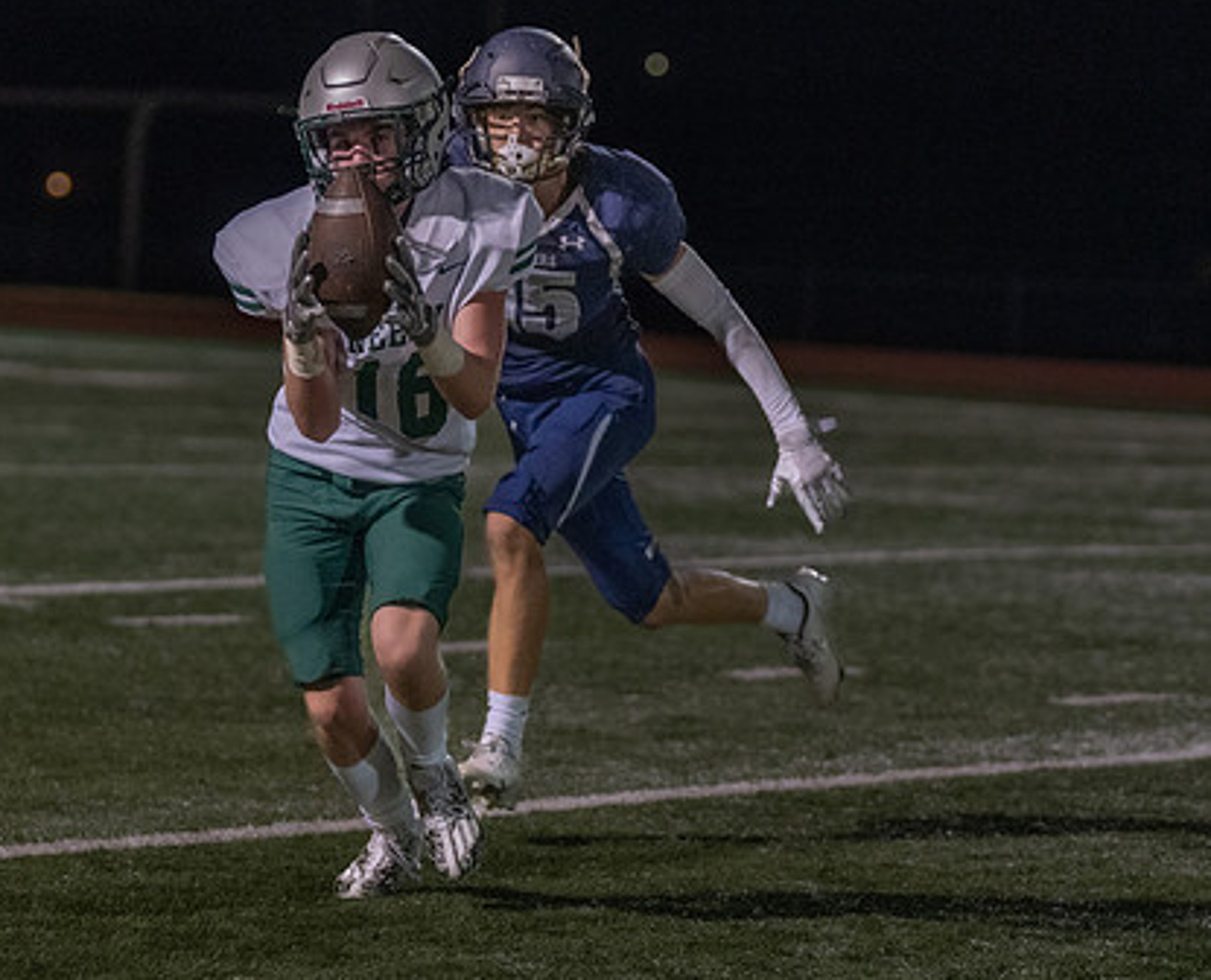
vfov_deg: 6.4
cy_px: 254
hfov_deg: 7.9
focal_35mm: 243
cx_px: 648
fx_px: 8750
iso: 6400
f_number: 3.2
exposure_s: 1/1000
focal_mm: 130
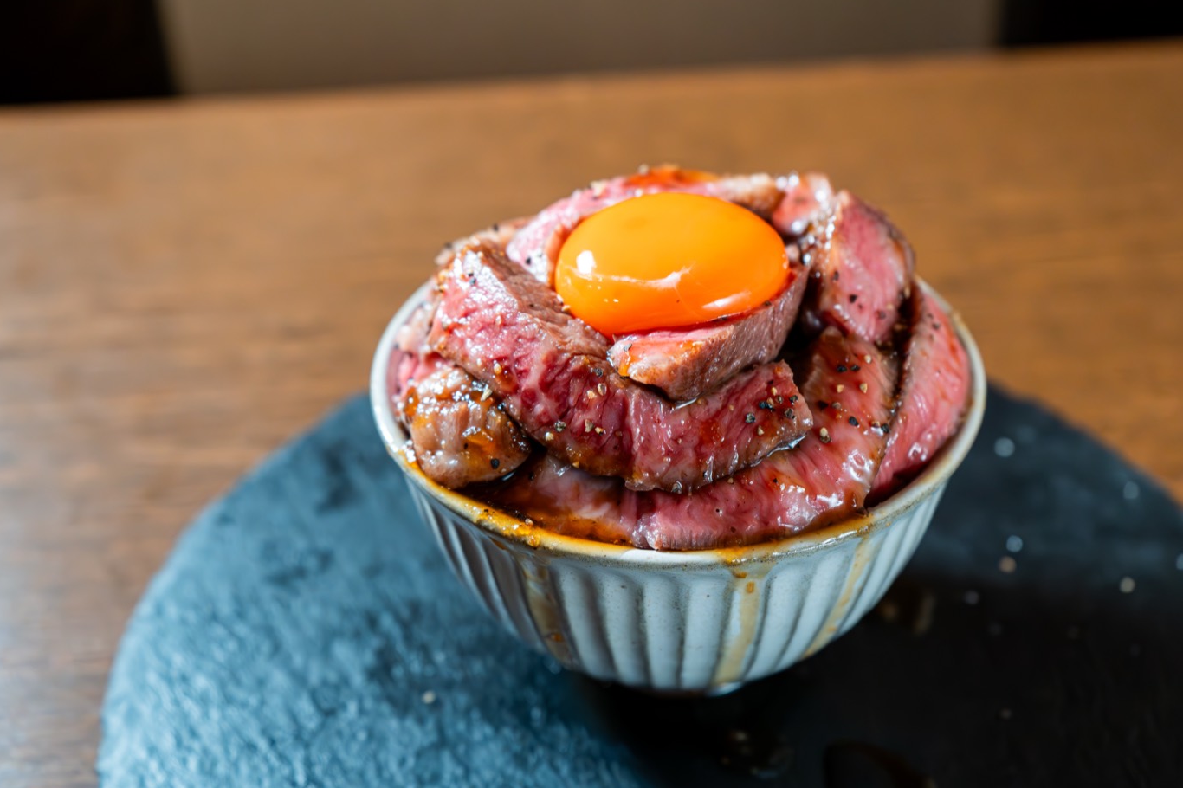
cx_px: 589
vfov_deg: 32.6
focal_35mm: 41
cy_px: 397
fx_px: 1347
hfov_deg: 47.4
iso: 6400
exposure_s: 1/200
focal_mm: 40
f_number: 5
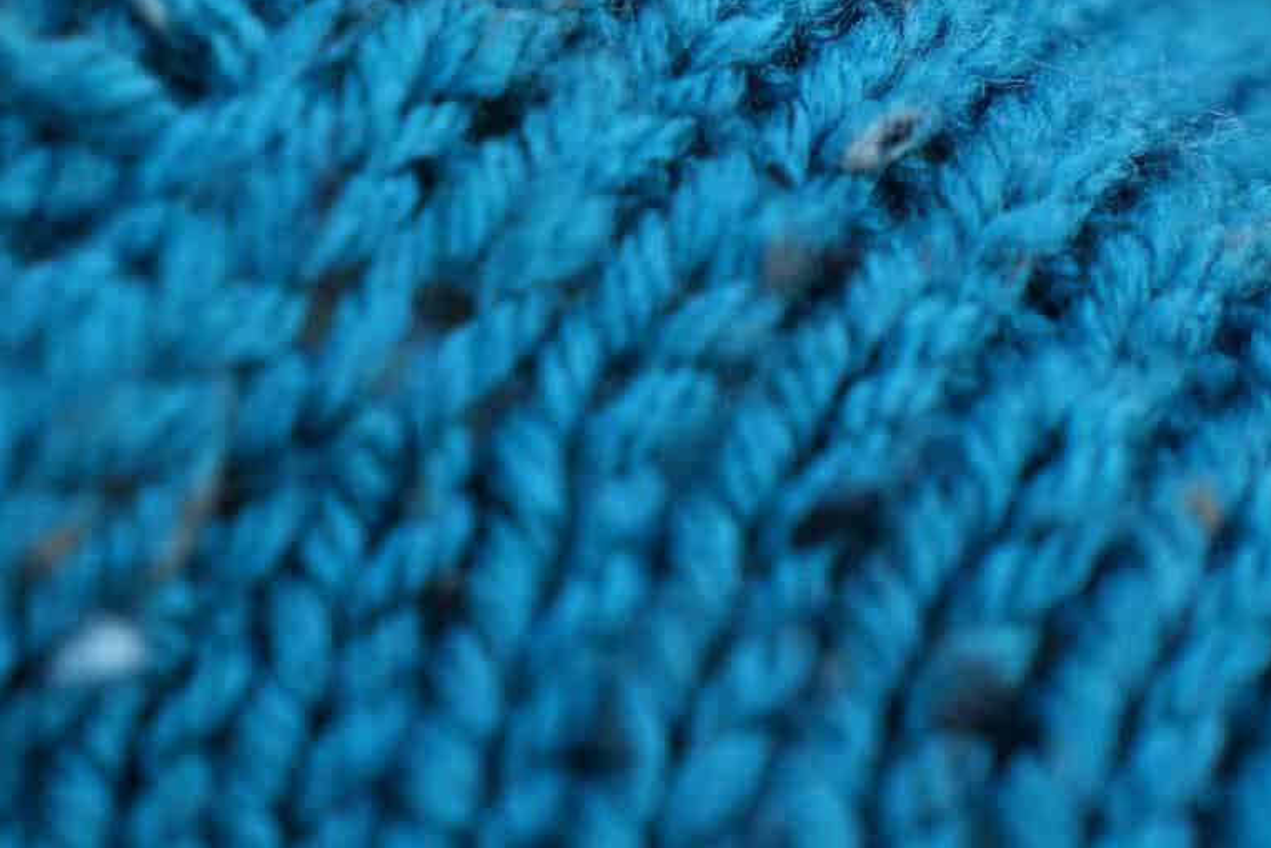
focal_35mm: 151
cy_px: 195
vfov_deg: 9.1
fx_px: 5332
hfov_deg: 13.3
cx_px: -128
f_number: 4
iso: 250
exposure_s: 1/2
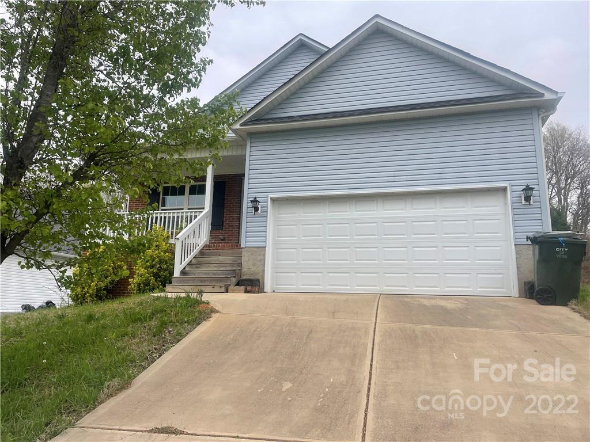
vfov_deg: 53.1
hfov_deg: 67.3
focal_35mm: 26
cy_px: 221
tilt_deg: +12.7
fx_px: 443
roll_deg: -1.6
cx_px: 295
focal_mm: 4.2
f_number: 1.6
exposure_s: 1/600
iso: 32
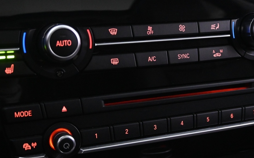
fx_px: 452
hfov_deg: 31.3
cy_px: 77
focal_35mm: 65
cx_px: 143
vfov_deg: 19.9
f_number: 4.2
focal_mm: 24.5
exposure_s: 1/20
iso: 3200
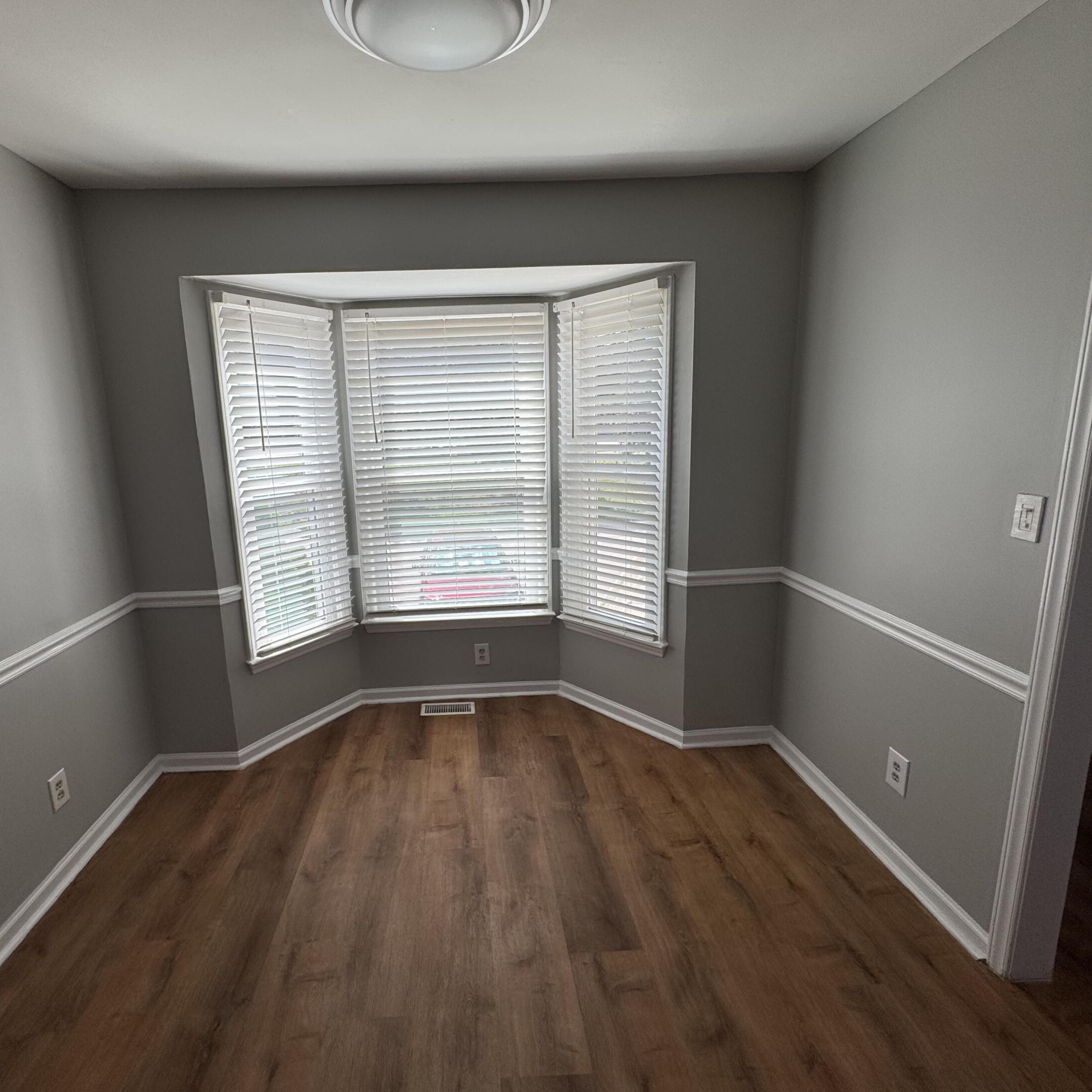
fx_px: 607
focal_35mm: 17
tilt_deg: -11.4
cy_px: 534
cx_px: 472
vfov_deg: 84.0
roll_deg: +2.3
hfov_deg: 83.5
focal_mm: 2.22
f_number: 2.2
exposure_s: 1/341
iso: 40
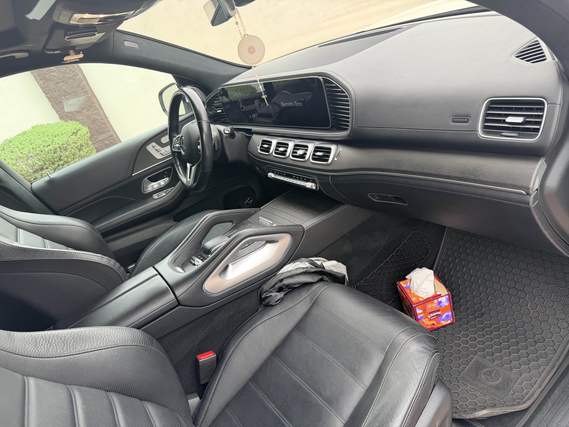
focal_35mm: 24
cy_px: 214
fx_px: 394
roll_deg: +23.3
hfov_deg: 71.6
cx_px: 284
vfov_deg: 56.8
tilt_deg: -25.2
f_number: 1.78
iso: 80
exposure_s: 1/257
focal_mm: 6.76
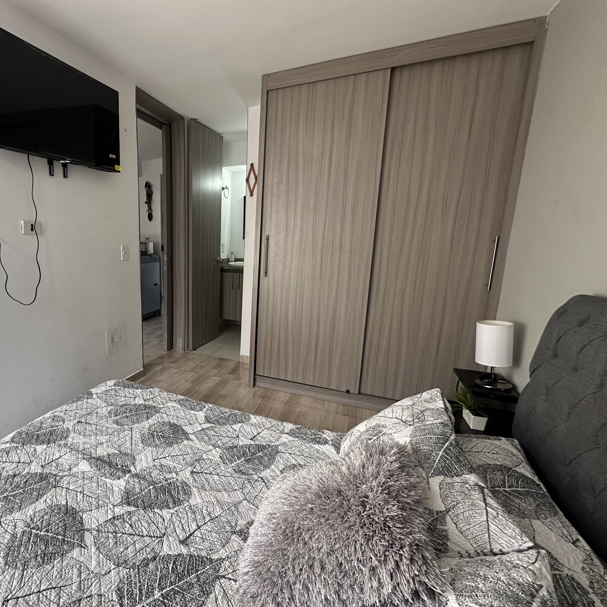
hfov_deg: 81.1
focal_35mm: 17
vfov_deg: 84.0
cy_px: 301
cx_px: 202
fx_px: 337
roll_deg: -0.3
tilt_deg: -11.2
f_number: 2.2
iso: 200
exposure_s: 1/99
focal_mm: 2.22
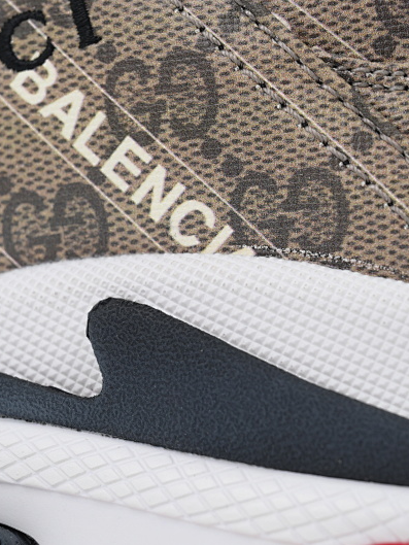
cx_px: 182
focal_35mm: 160
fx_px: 2520
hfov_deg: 9.3
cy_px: 274
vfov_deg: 12.3
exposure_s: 1/100
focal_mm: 110
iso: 400
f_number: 11
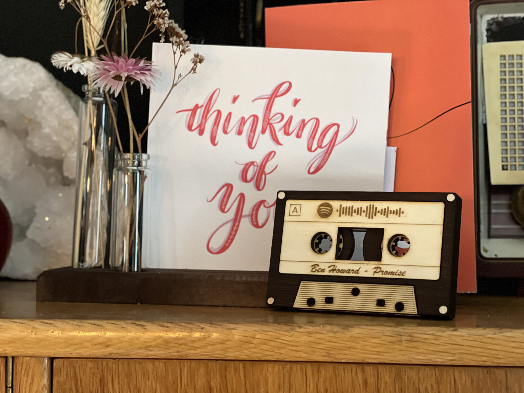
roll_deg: -0.5
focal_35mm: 77
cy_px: 196
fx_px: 1166
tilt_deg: +0.4
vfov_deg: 19.1
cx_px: 262
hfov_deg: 25.3
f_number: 2.8
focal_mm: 9
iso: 400
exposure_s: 1/14
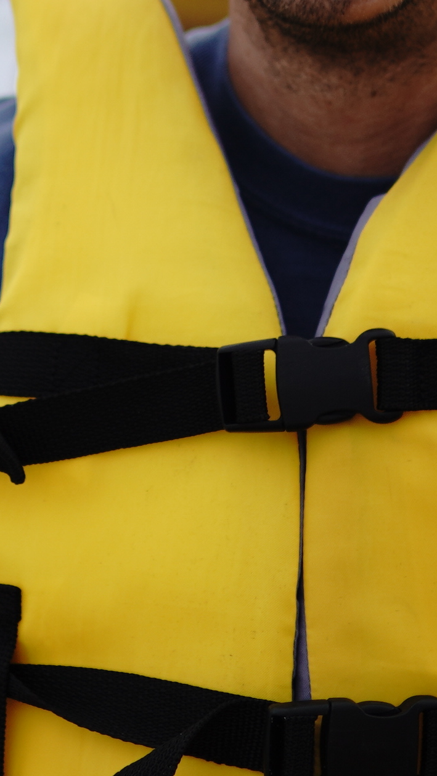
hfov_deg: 8.1
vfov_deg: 14.4
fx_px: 3069
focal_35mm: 149
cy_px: 168
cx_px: 28
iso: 100
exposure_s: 1/8000
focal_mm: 30
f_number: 1.4
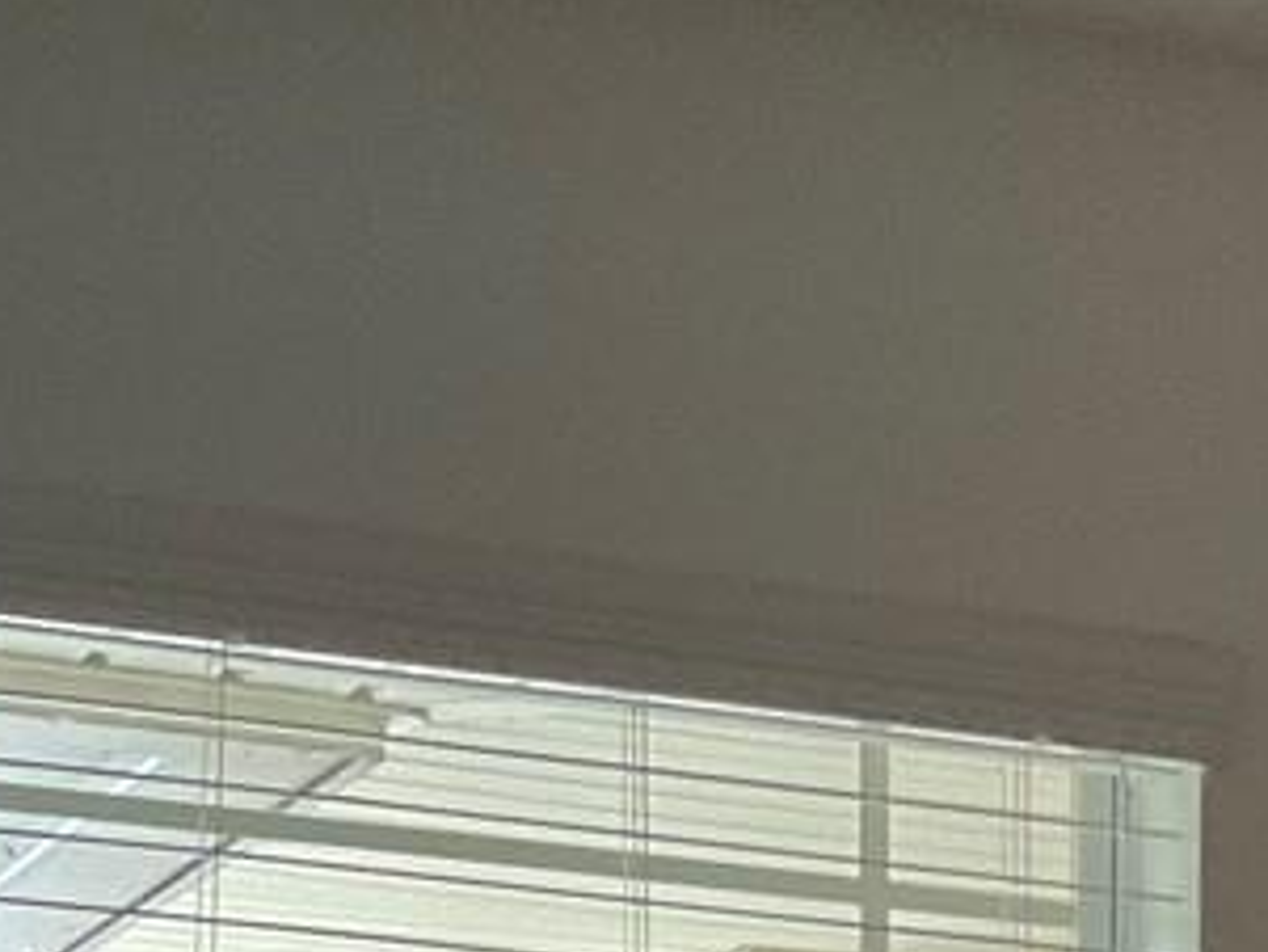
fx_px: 5643
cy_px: 2089
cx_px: 2367
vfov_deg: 8.9
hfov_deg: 11.7
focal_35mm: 154
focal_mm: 3
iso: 80
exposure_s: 1/60
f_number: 1.8
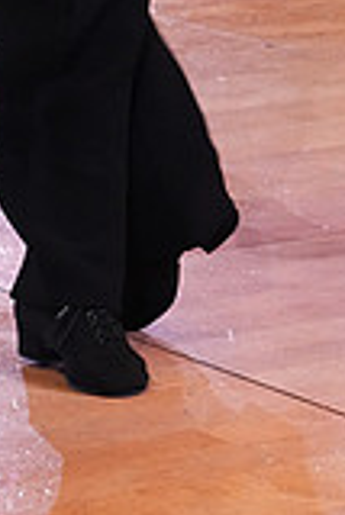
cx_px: 292
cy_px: -319
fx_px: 3643
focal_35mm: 254
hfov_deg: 5.4
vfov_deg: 7.9
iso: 5000
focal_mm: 70
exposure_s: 1/320
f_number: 8
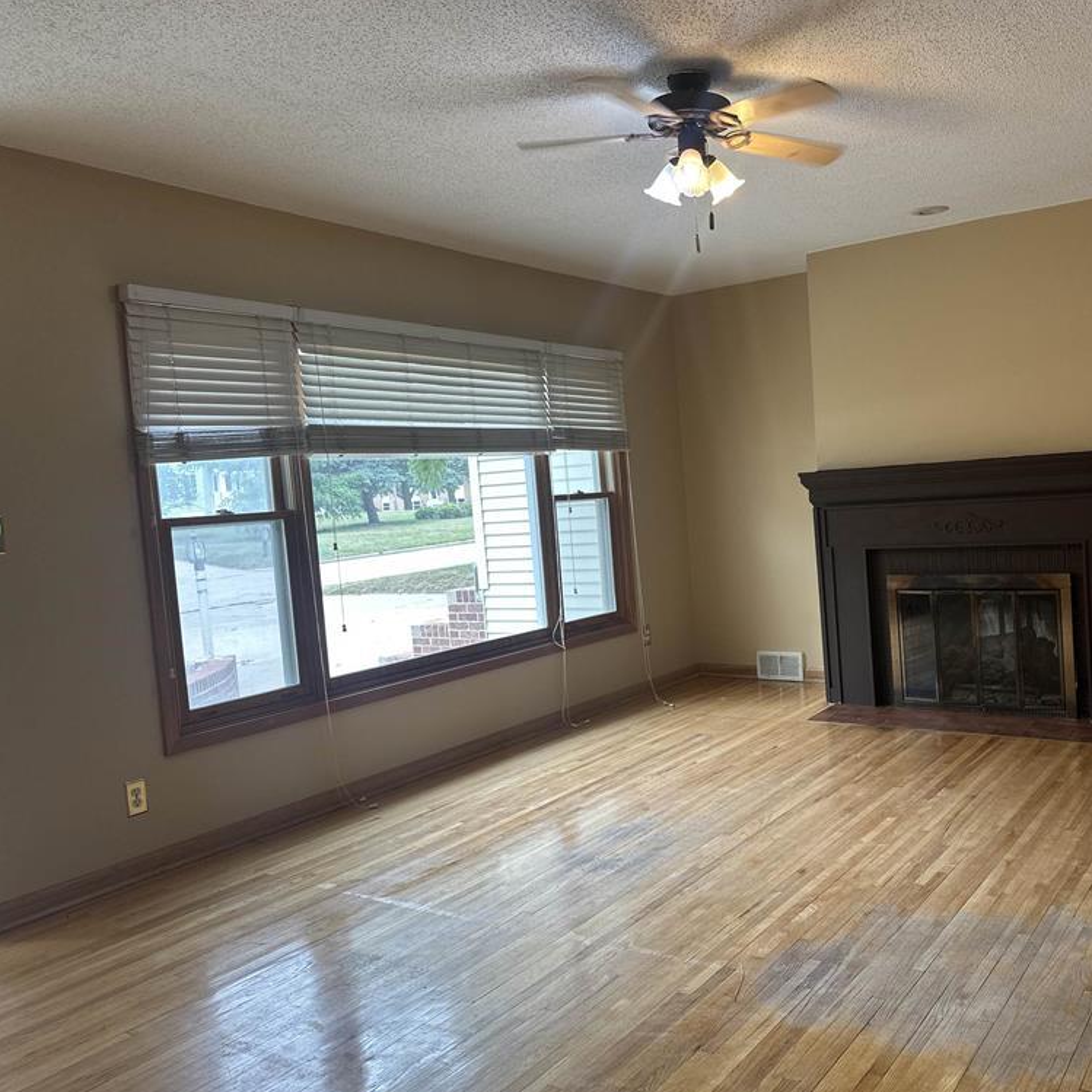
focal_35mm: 29
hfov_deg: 54.4
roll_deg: +3.4
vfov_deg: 55.6
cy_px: 554
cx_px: 733
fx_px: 1035
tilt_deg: -3.7
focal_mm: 6.86
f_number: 1.78
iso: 100
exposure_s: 1/120
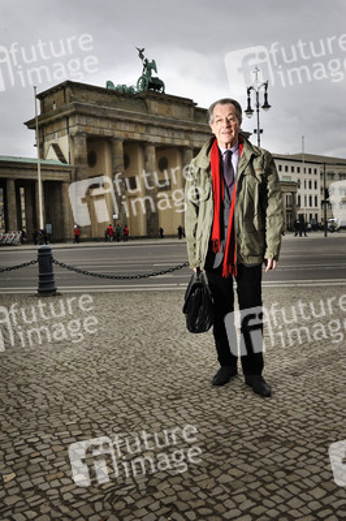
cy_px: 260
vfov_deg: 54.5
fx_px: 505
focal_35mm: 35
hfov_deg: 37.8
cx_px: 173
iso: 250
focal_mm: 35
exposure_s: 1/250
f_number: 7.1
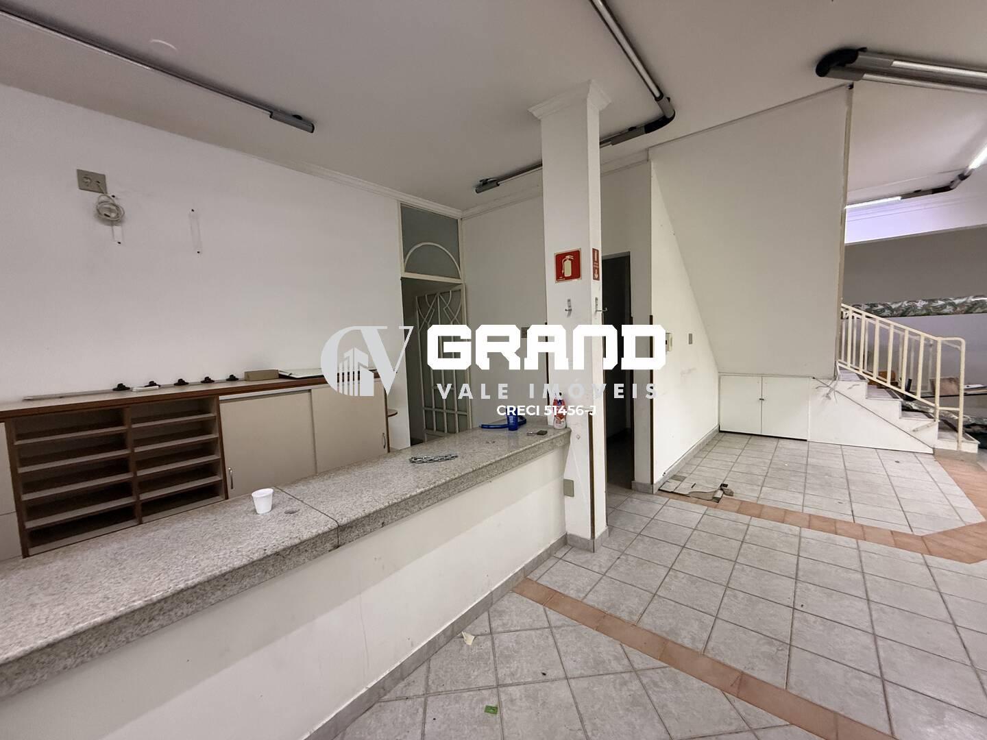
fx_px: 399
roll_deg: +2.4
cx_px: 494
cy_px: 370
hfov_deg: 102.1
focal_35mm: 14
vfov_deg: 85.7
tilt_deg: -3.9
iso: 500
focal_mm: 2.22
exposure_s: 1/60
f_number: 2.2
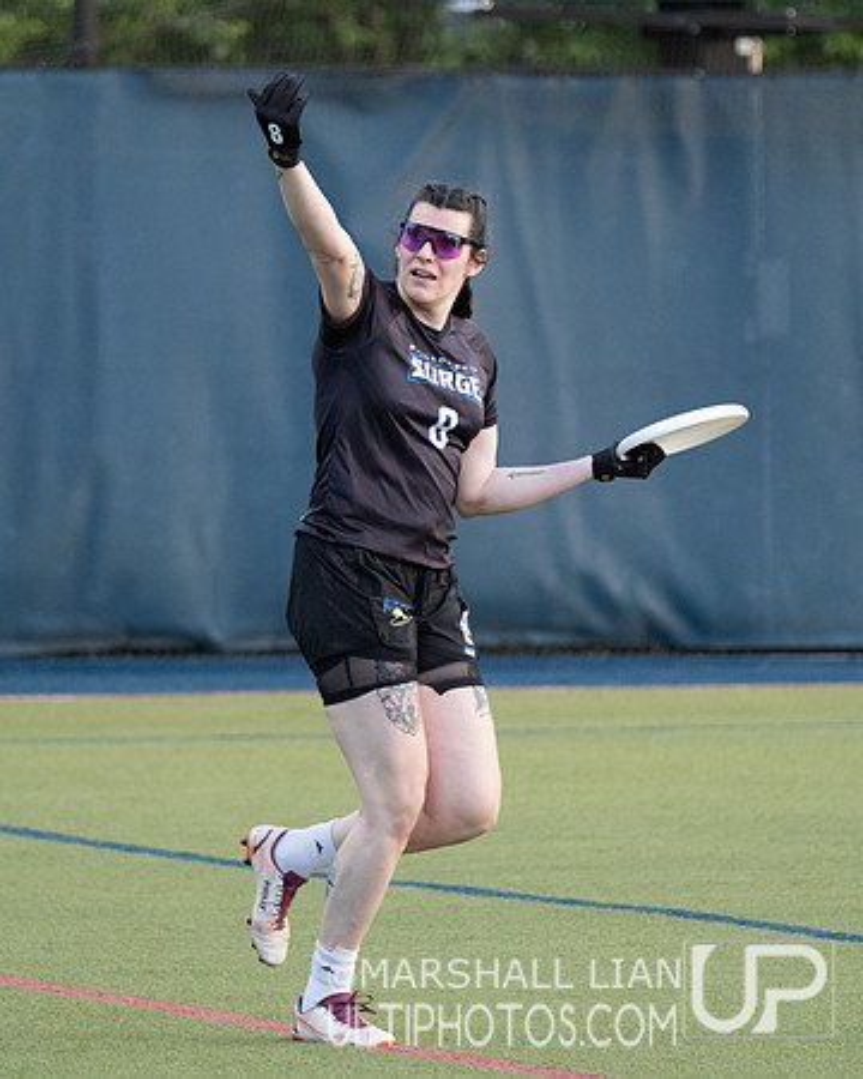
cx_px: 446
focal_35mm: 408
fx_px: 13020
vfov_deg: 4.7
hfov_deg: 3.8
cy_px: 363
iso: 640
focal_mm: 140
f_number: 2.8
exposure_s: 1/1000
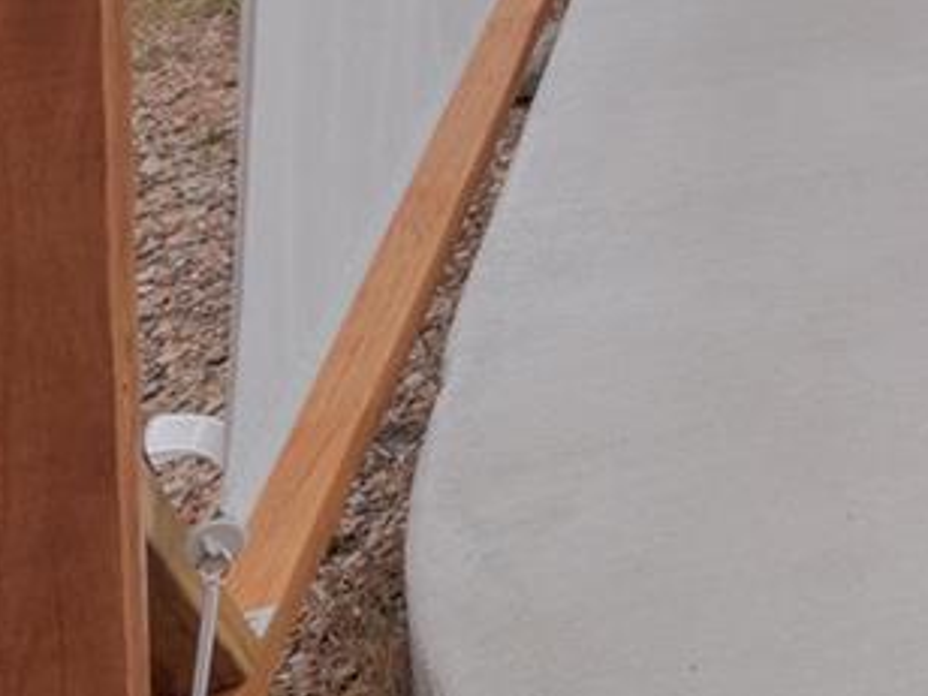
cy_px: -810
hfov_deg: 15.1
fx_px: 2145
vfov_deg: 14.4
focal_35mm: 80
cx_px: 2196
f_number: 11
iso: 800
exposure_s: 1/160
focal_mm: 16
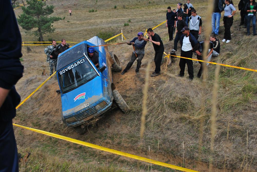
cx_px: 128
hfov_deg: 49.5
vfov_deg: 34.3
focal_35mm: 39
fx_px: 279
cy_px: 86
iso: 200
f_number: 5
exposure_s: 1/1000
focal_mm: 26
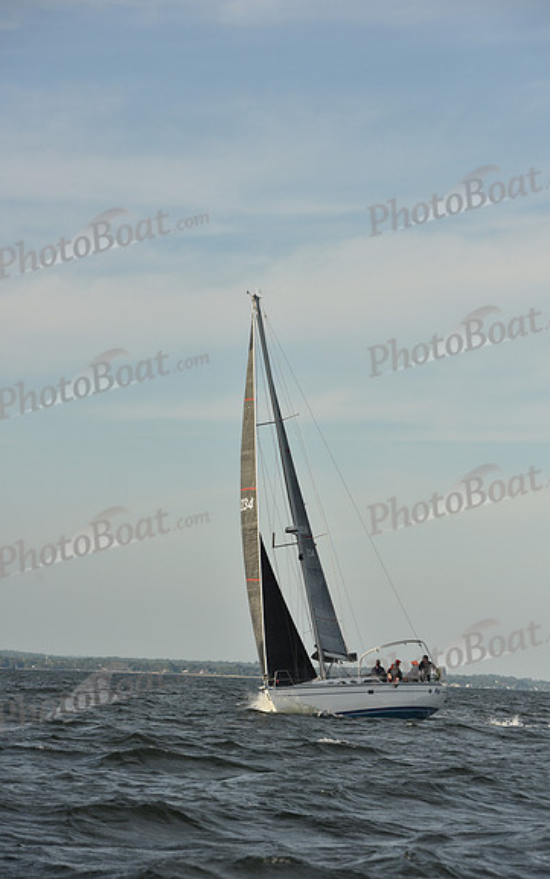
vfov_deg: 17.0
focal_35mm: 123
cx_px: 289
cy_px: 439
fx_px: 2948
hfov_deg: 10.7
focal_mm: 120
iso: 250
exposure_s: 1/1600
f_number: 5.6
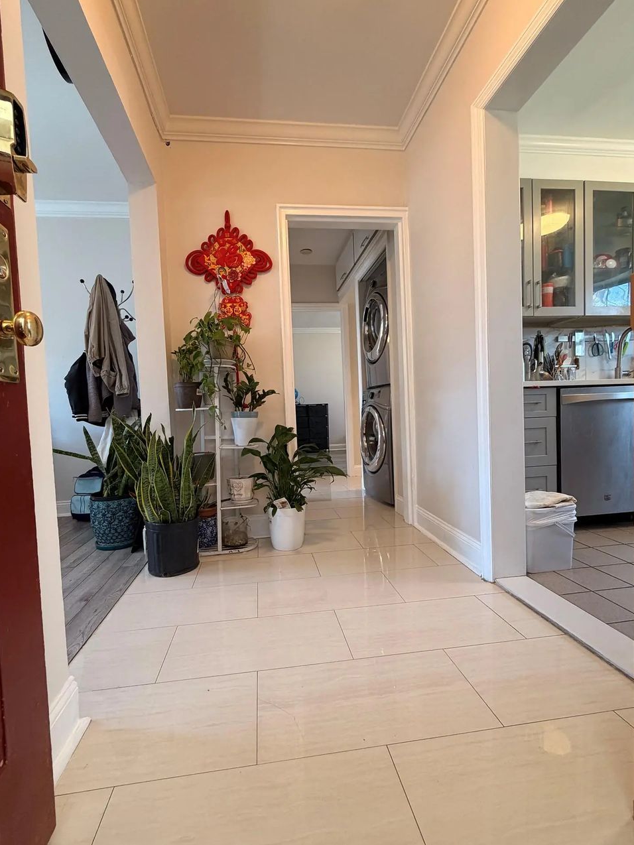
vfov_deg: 98.1
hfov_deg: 81.7
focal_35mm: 15
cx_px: 305
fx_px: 366
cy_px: 431
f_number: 2.2
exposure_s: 1/60
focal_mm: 2.22
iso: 200
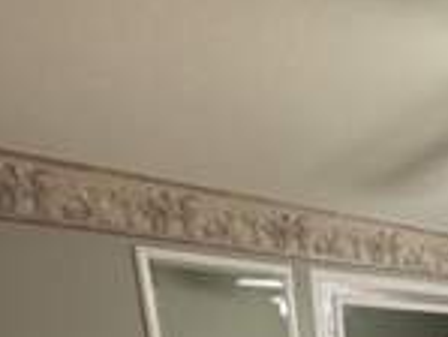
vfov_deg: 23.8
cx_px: 568
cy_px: 534
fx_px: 583
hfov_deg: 32.6
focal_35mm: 45
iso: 400
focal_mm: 2.22
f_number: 2.2
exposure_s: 1/60
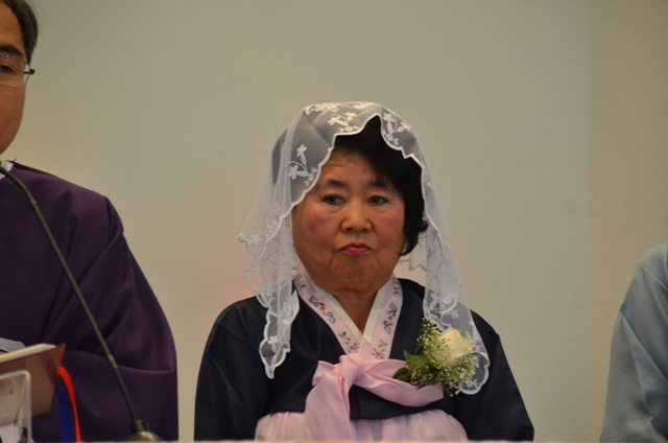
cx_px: 334
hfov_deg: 6.9
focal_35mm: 300
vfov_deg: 4.6
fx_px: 5556
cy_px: 222
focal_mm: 200
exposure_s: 1/60
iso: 1600
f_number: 5.6
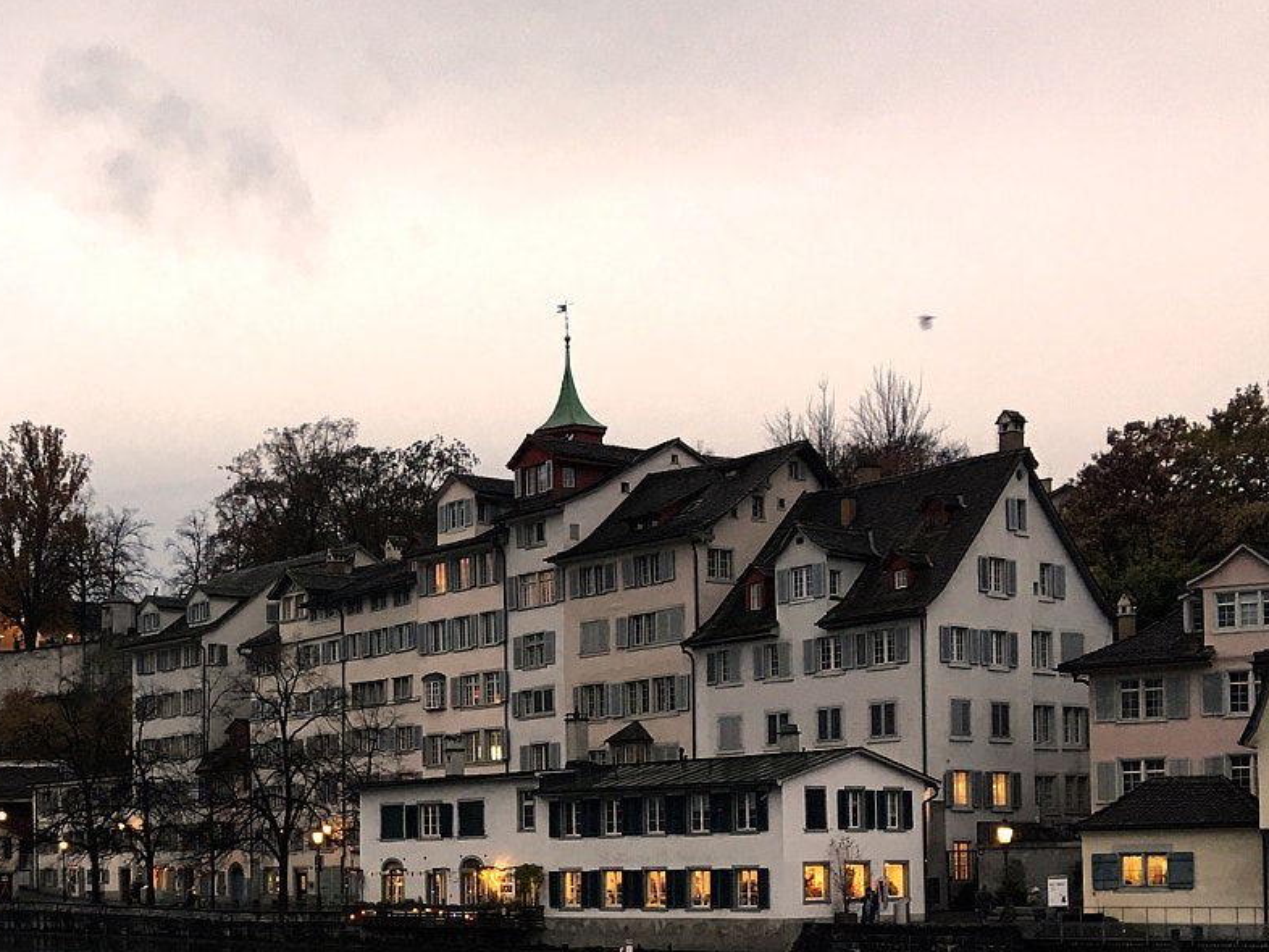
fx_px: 2164
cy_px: 823
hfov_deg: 31.4
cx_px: 158
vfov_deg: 24.3
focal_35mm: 59
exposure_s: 1/17
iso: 40
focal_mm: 4.15
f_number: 2.2
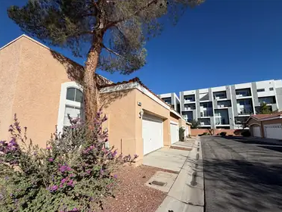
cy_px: 113
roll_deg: +1.5
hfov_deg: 98.1
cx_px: 149
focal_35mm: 15
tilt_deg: +8.7
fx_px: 122
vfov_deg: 81.7
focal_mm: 2.22
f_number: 2.2
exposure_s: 1/1312
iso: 20
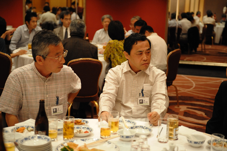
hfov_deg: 33.4
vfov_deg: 22.6
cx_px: 114
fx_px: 378
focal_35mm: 60
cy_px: 76
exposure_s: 1/125
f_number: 2.8
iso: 3600
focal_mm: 60
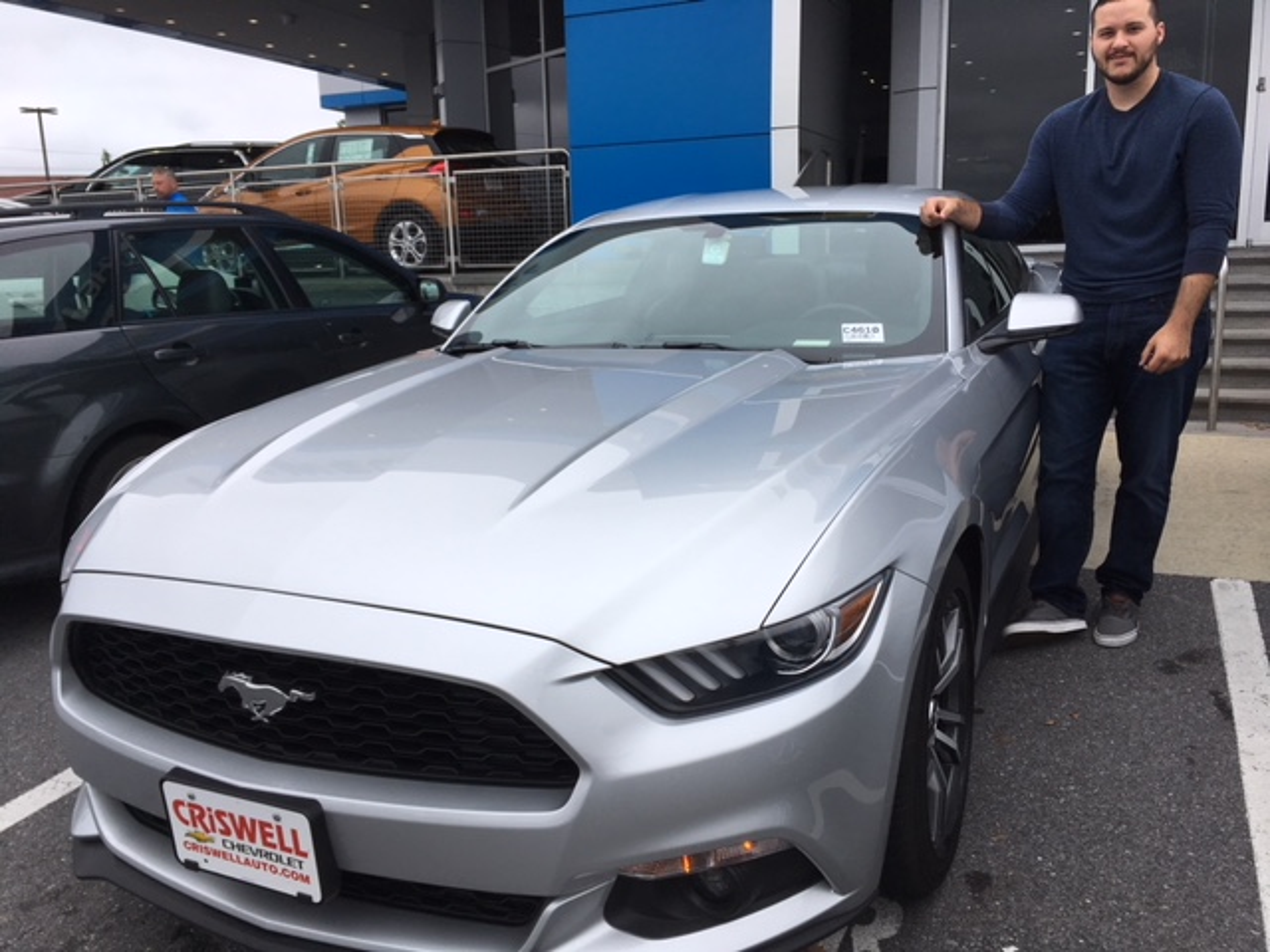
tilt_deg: -8.9
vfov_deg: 48.2
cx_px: 635
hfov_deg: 61.7
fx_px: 1064
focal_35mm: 29
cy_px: 476
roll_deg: +0.4
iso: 25
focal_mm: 4.15
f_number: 2.2
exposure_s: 1/793
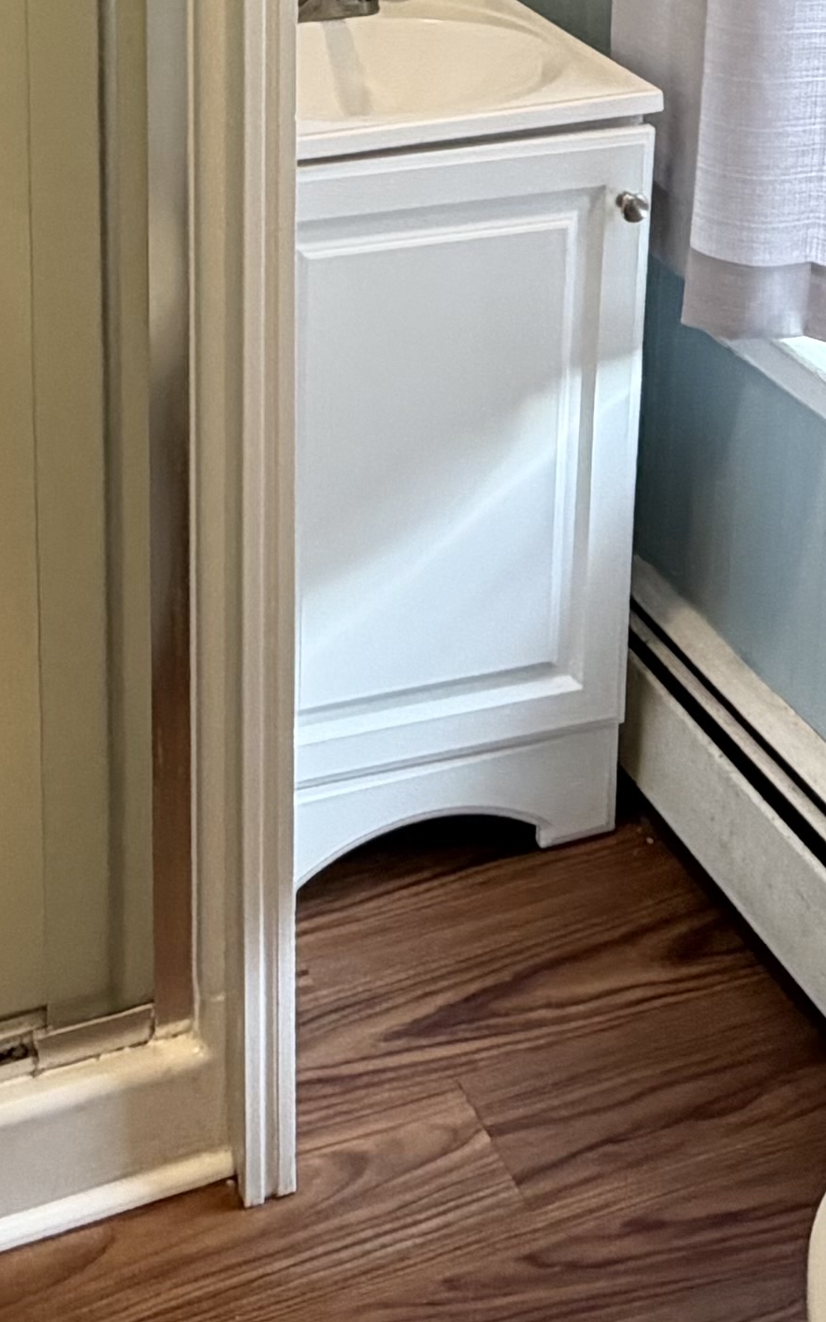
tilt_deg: -12.0
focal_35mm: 60
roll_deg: +0.3
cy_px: -196
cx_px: 310
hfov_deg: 21.6
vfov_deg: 29.9
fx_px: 2161
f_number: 2.2
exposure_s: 1/60
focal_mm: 2.22
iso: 200
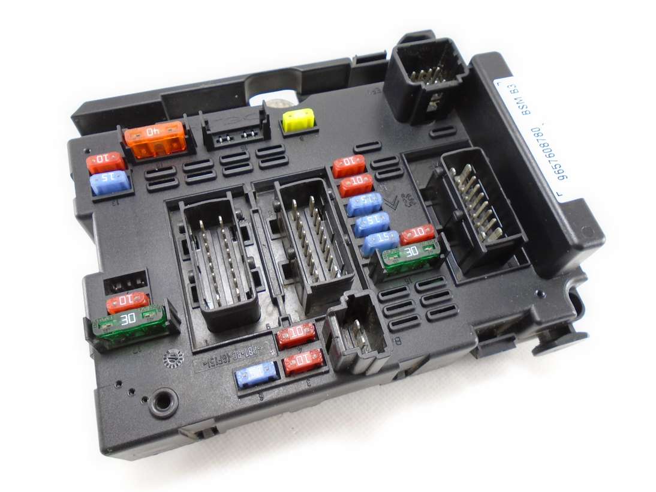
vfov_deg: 53.0
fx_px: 493
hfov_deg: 67.3
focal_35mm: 26
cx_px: 328
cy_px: 246
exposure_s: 1/30
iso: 100
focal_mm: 4.6
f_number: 3.2
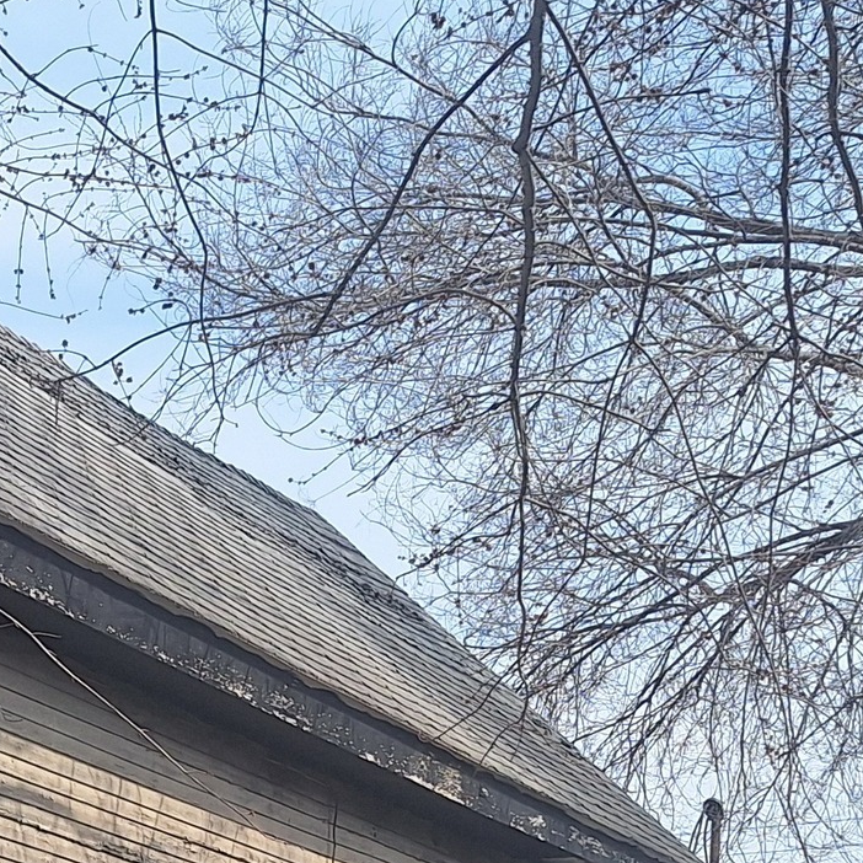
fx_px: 2510
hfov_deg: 18.2
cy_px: 1057
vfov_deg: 18.4
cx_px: -267
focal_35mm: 89
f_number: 1.8
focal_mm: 5.54
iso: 40
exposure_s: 1/2532
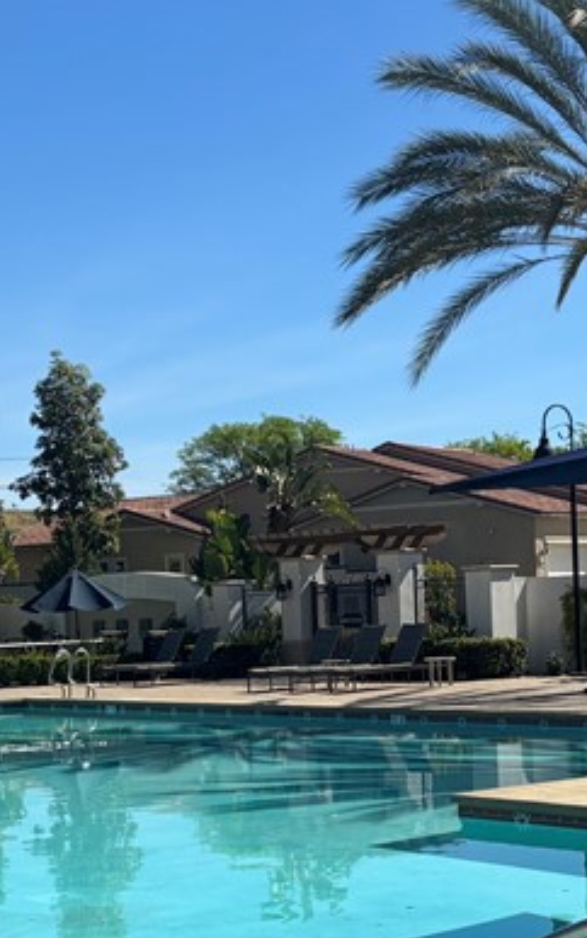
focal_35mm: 73
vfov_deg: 28.0
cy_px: 630
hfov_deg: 17.8
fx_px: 1868
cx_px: 340
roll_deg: +1.9
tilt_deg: -1.3
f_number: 1.6
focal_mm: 5.96
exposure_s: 1/4630
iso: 50
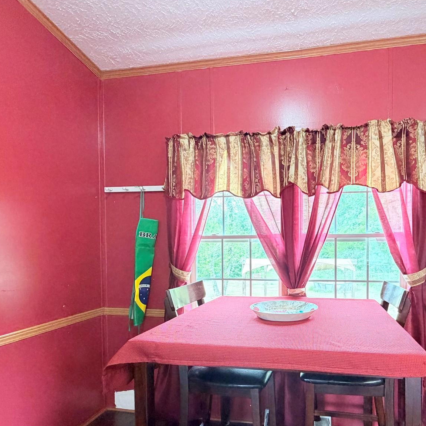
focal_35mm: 22
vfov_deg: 68.9
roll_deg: +0.5
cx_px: 273
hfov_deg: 68.3
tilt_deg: -2.6
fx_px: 306
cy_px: 255
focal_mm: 2.22
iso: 400
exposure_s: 1/60
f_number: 2.2
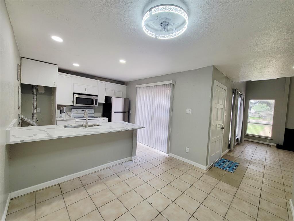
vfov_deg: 89.9
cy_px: 110
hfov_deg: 106.2
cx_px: 147
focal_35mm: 13
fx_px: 110
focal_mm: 2.2
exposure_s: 1/60.2
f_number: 2.2
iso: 64
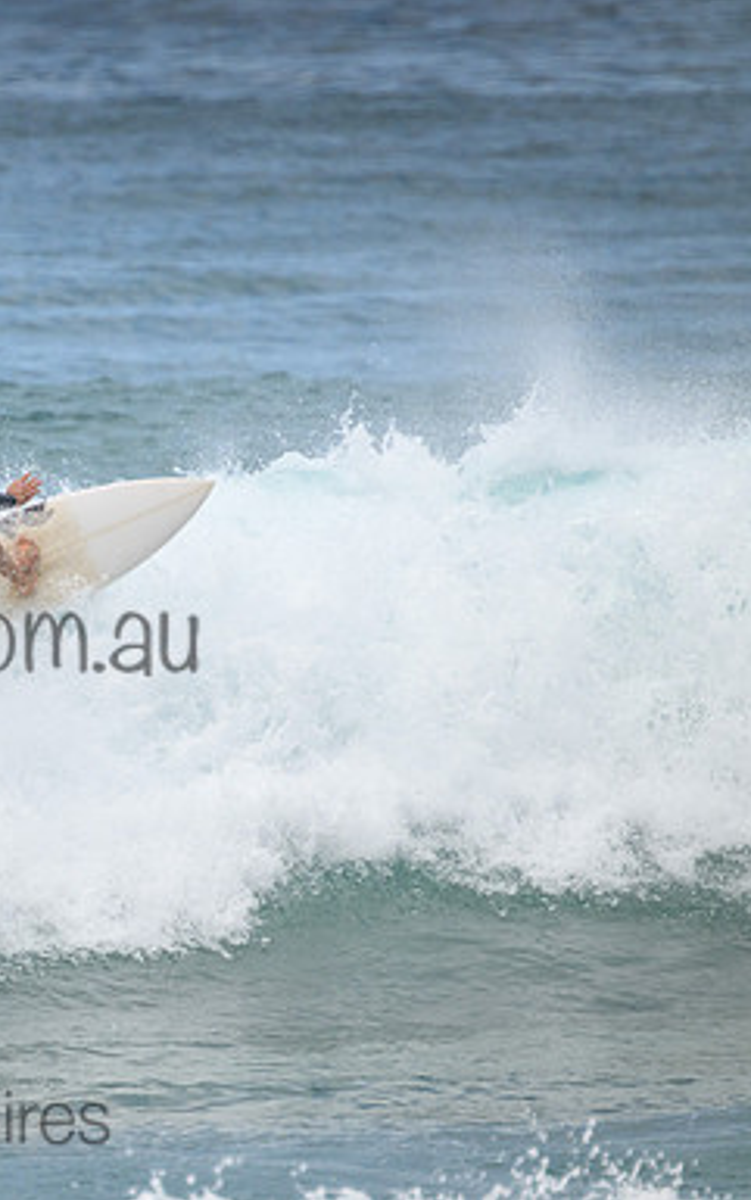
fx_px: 40202
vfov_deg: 1.7
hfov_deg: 1.1
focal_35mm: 1229
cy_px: 600
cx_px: -131
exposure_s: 1/3200
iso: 1100
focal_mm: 800
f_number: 11
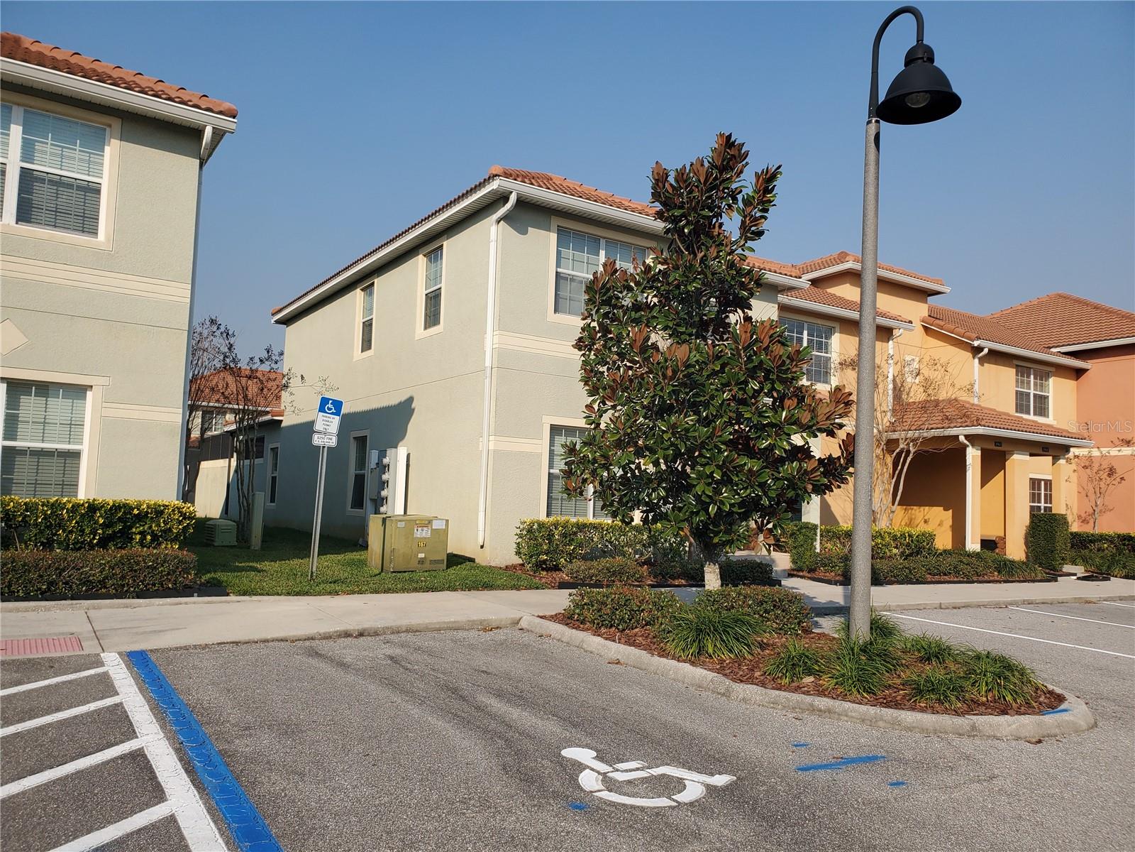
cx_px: 568
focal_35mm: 26
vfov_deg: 53.1
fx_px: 852
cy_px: 426
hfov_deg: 67.3
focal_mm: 4.3
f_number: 2.4
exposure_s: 1/1718
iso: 50
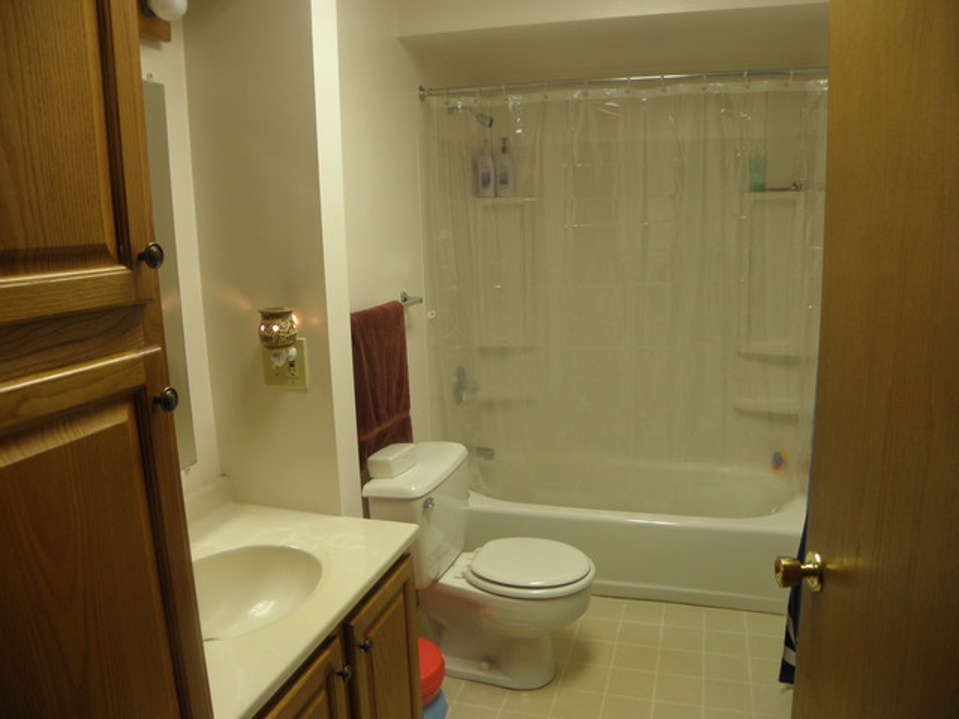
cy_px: 360
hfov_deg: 67.3
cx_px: 480
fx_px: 720
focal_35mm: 26
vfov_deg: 53.1
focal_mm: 4.6
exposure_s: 1/30
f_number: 2.8
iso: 100
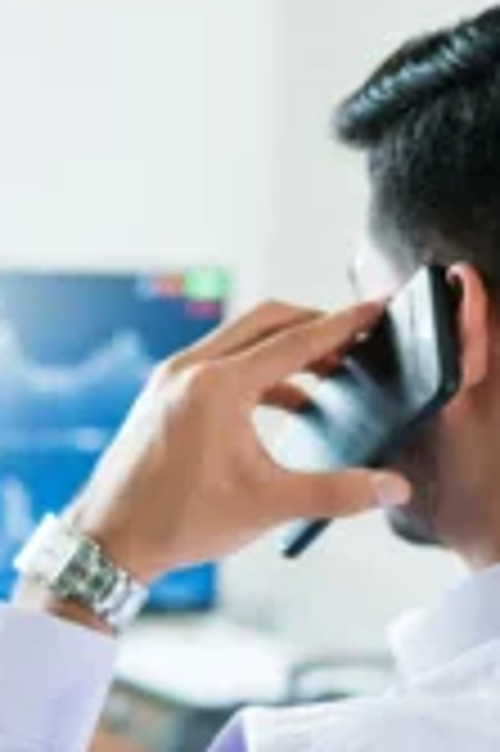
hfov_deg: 15.0
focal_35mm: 88
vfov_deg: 23.0
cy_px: 500
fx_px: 1837
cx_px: -95
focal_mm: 35
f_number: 1.8
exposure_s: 1/100
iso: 800
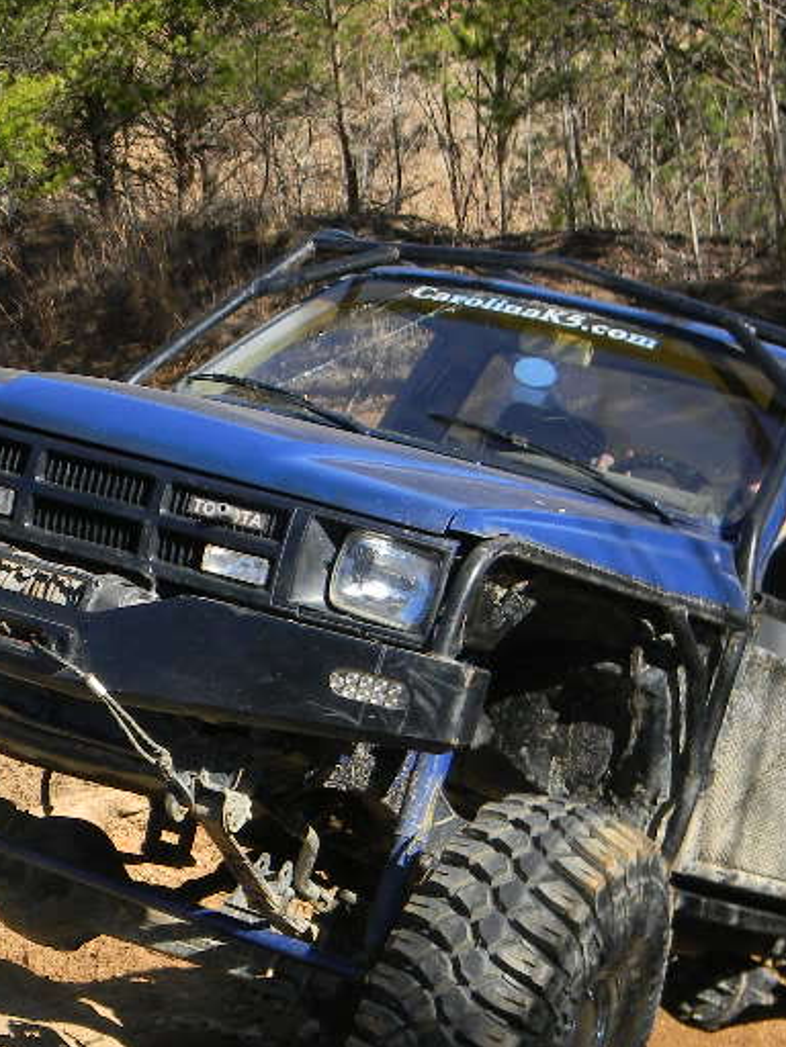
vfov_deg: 17.5
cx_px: 336
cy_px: 771
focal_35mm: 112
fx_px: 3391
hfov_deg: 13.2
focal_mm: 10.1
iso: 80
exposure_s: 1/368
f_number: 4.1
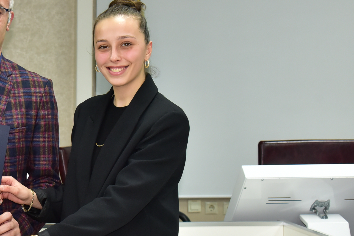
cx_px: -33
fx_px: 1022
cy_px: 151
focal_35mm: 104
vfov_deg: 13.1
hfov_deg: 18.9
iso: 1800
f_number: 5
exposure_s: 1/200
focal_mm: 46
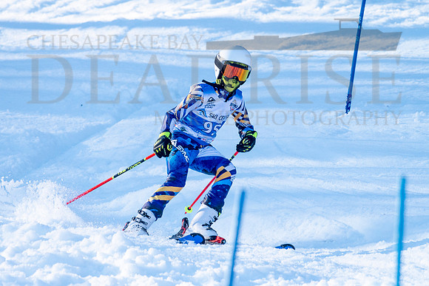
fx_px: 8824
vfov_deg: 1.9
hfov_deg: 2.8
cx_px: 157
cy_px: 134
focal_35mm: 740
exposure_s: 1/2000
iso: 1250
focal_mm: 560
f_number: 8
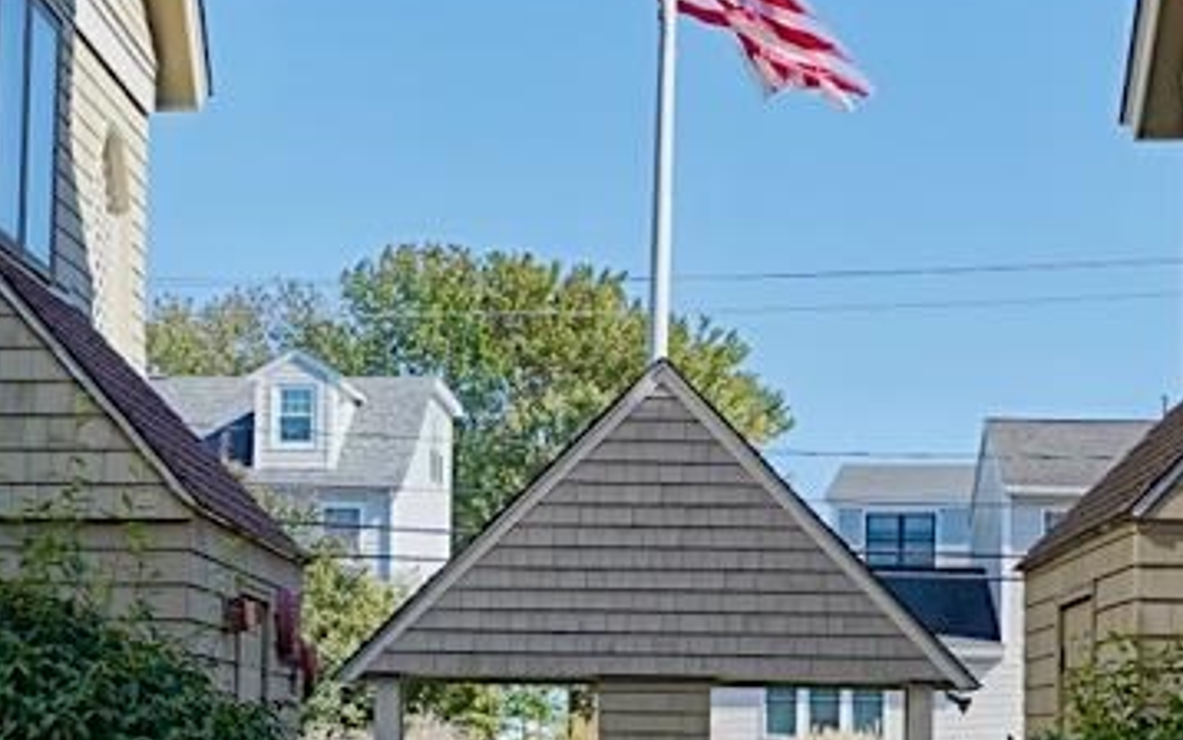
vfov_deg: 15.7
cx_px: 565
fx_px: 2645
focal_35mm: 82
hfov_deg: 25.2
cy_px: 720
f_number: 5.6
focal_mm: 16
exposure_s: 1/125
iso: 100
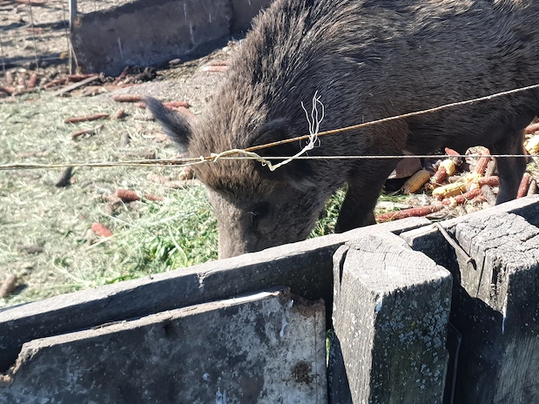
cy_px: 90
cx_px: 329
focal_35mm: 42
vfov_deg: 33.5
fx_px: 654
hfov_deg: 44.5
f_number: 1.5
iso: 50
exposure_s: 1/1130
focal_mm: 4.32
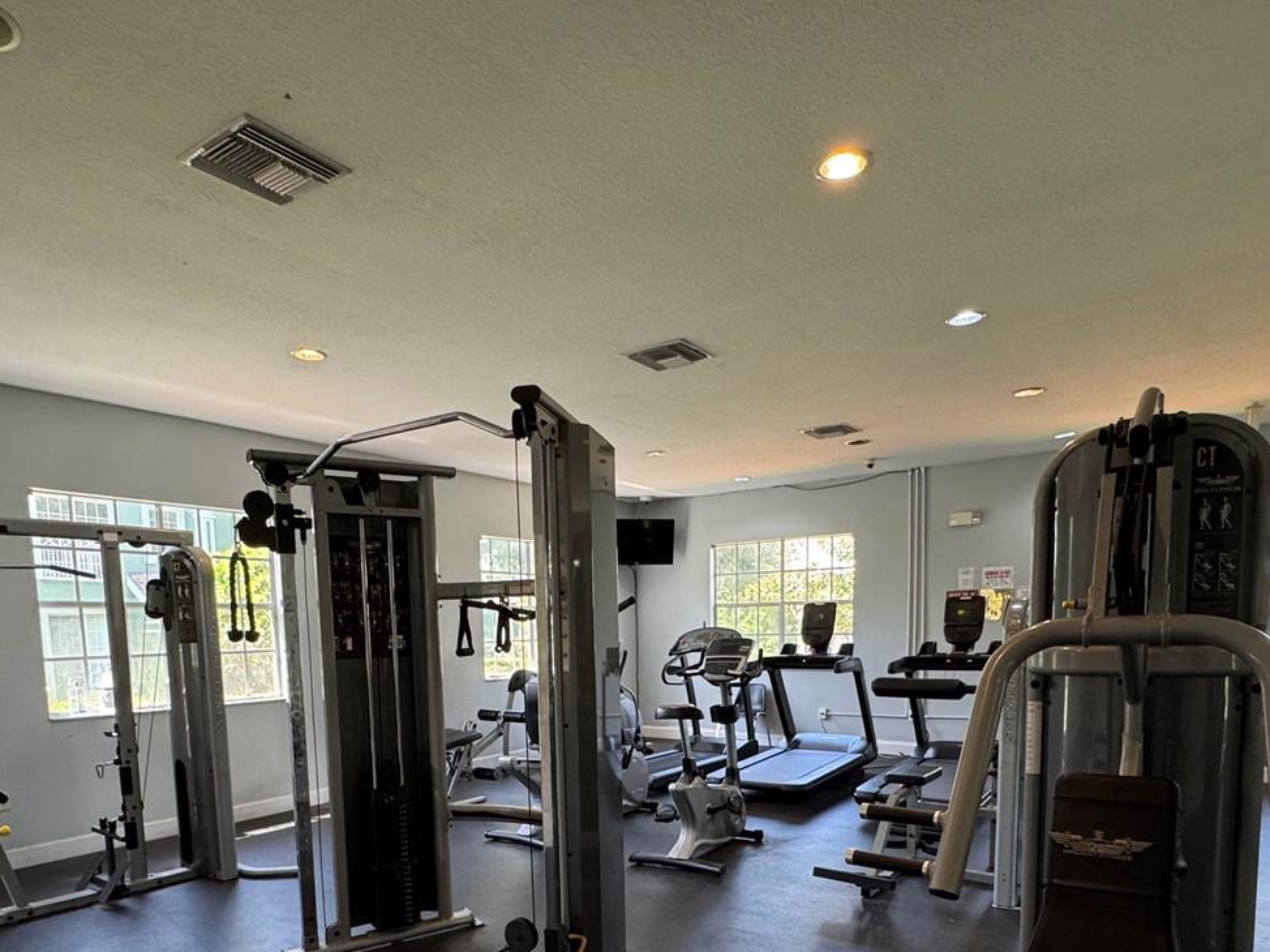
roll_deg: +1.6
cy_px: 717
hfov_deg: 73.8
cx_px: 589
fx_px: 844
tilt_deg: -5.9
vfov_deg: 55.9
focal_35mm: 23
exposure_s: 1/120
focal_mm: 2.22
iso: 250
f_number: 2.2
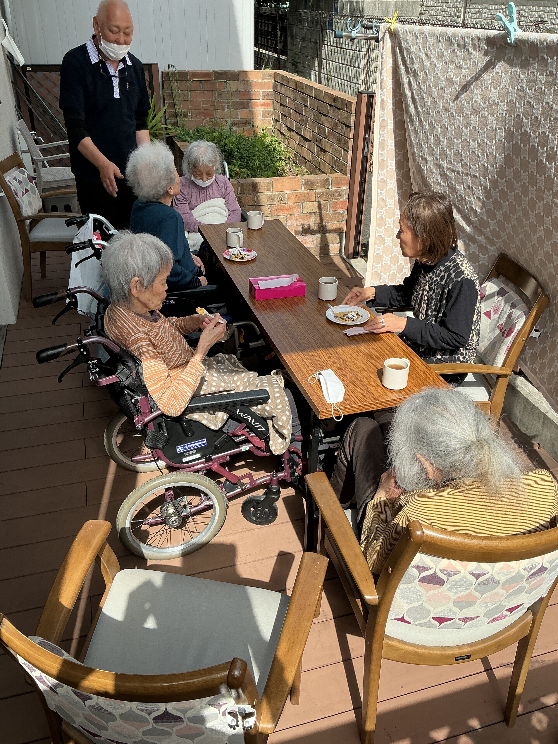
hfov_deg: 48.2
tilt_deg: -31.1
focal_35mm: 29
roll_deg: -1.0
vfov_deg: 61.7
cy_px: 372
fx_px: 623
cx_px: 279
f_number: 1.8
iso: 25
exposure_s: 1/1250
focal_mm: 3
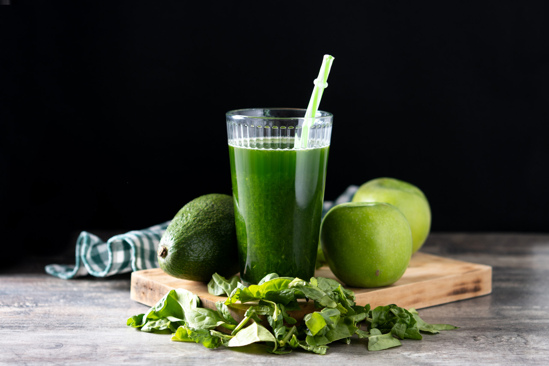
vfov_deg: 15.2
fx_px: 1372
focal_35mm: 90
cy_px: 183
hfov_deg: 22.6
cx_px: 274
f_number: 3.5
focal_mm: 60
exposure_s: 1/200
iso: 100
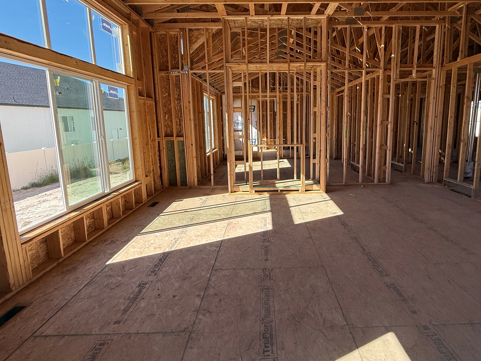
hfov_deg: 87.3
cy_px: 155
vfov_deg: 71.2
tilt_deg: -7.1
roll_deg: +1.5
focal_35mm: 18
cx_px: 270
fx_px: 250
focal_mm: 2.22
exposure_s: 1/427
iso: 64
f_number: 2.2
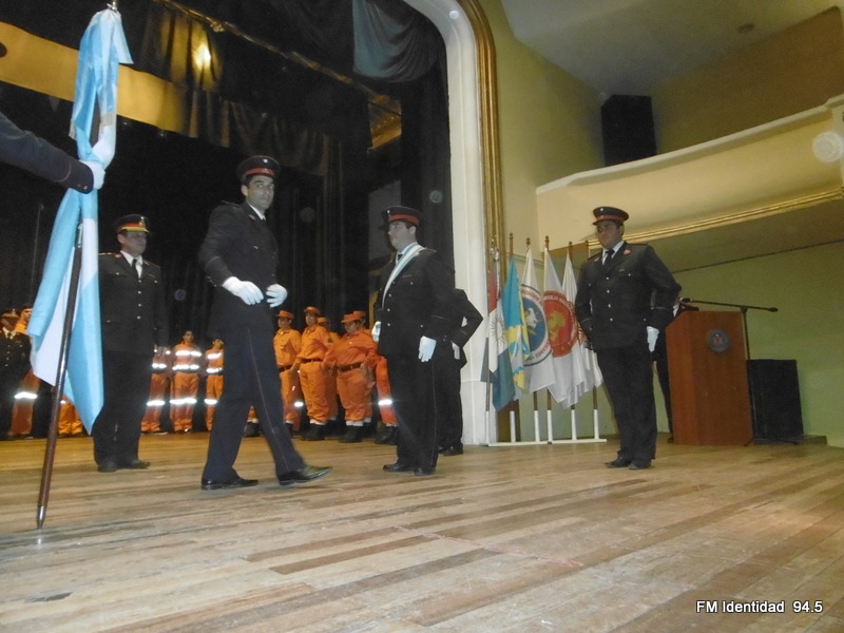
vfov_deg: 56.8
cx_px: 422
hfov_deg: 71.6
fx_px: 585
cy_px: 316
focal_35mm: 24
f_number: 3.1
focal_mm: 4.3
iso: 800
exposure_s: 1/125
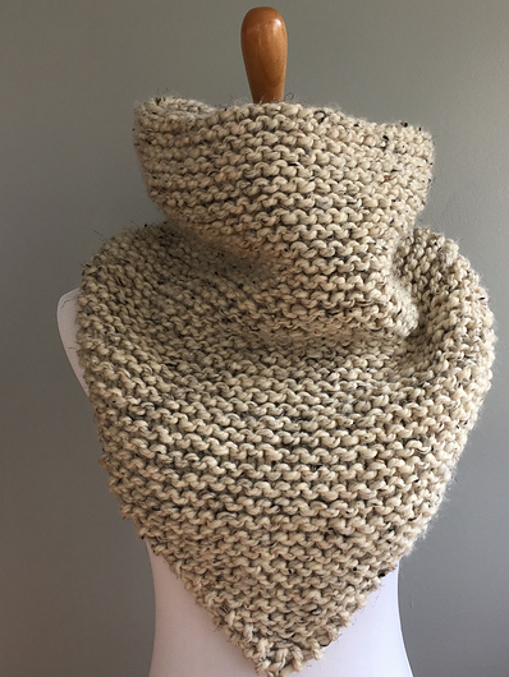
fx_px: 686
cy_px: 358
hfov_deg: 40.7
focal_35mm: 35
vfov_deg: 52.6
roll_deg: +0.6
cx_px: 270
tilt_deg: -7.1
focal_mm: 4.15
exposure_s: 1/177
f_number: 2.2
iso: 32
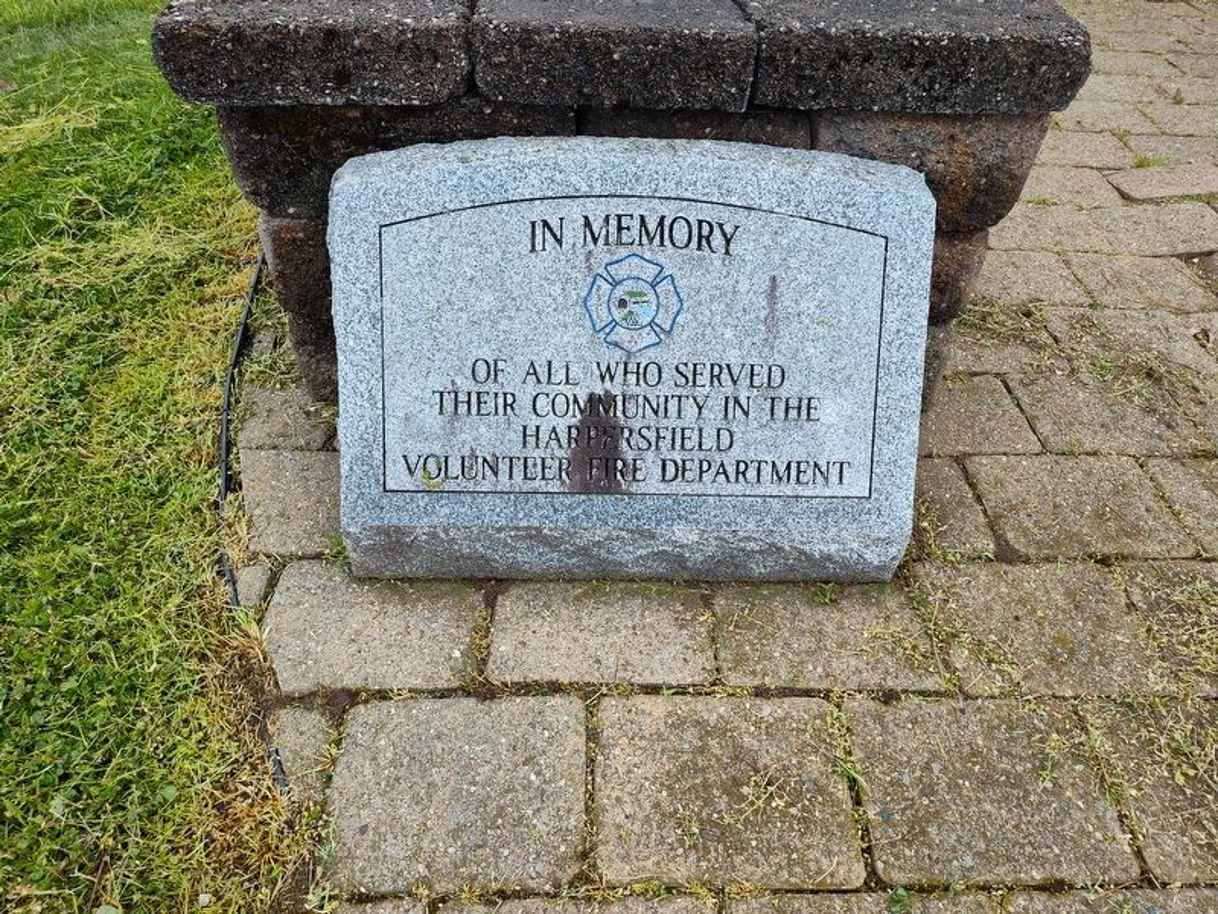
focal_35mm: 23
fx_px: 809
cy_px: 457
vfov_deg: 58.9
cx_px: 609
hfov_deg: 73.9
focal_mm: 5.56
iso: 100
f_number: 1.8
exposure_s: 1/202
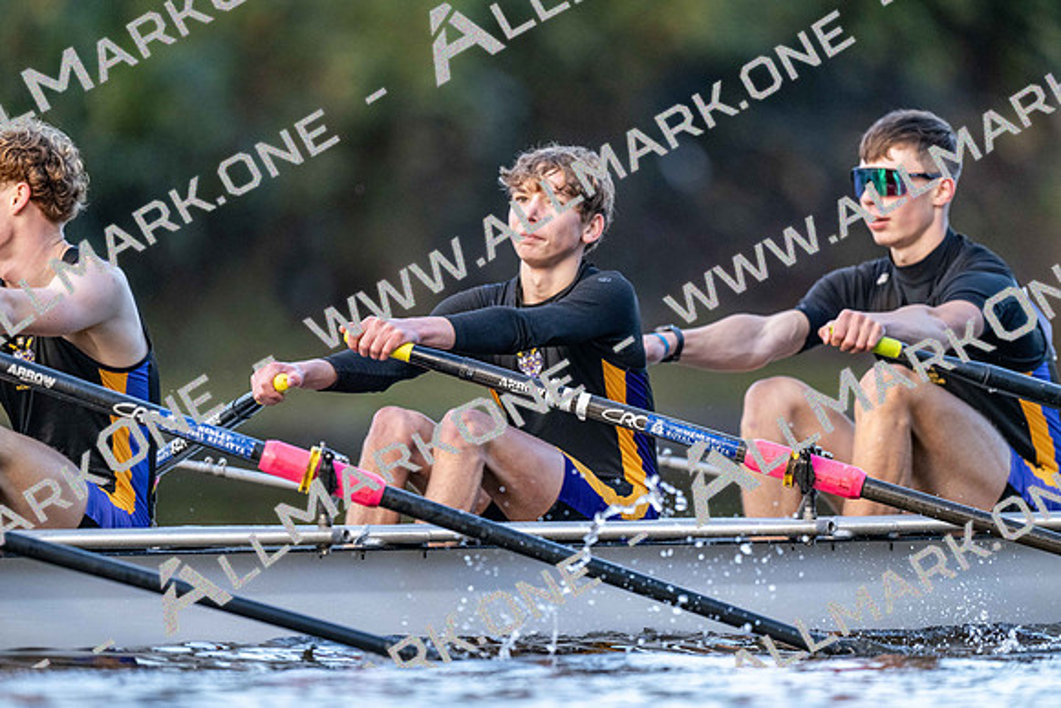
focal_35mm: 600
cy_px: 354
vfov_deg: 2.3
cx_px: 530
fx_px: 17687
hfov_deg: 3.4
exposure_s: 1/2500
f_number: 4
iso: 4000
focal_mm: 600
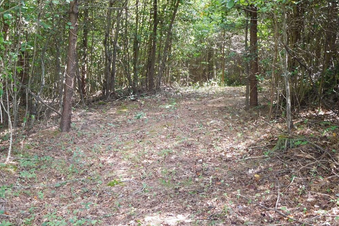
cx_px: 169
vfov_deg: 25.5
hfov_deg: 37.5
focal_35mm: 53
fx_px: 499
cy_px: 115
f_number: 4.1
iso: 320
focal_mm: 8.9
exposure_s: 1/30
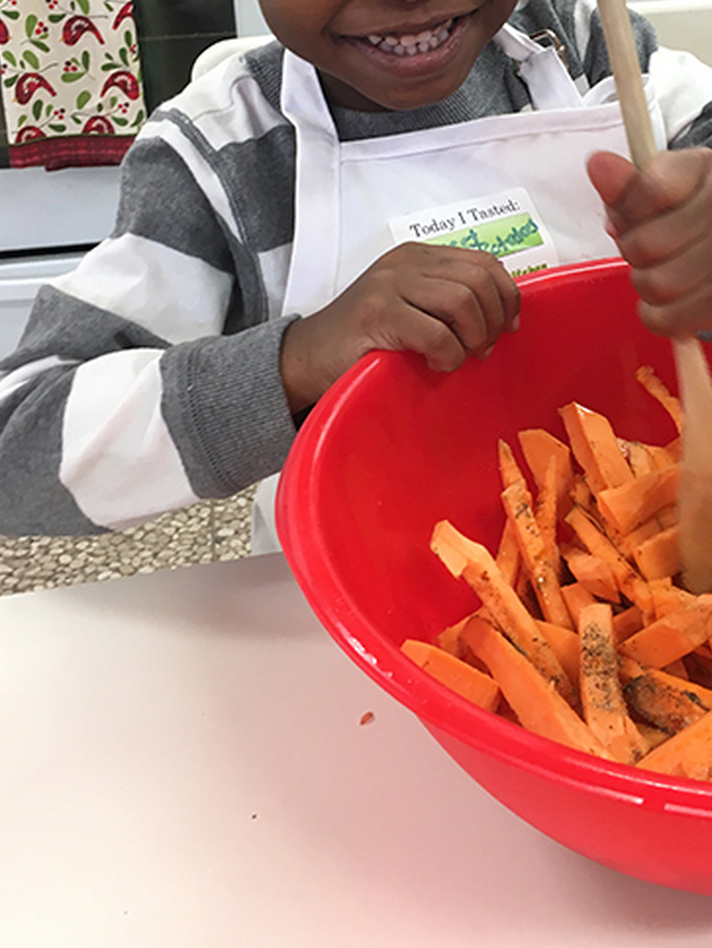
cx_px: 565
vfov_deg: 38.5
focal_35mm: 48
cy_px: 224
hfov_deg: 29.6
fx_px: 1315
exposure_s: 1/30
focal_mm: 4.15
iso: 50
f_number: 2.2
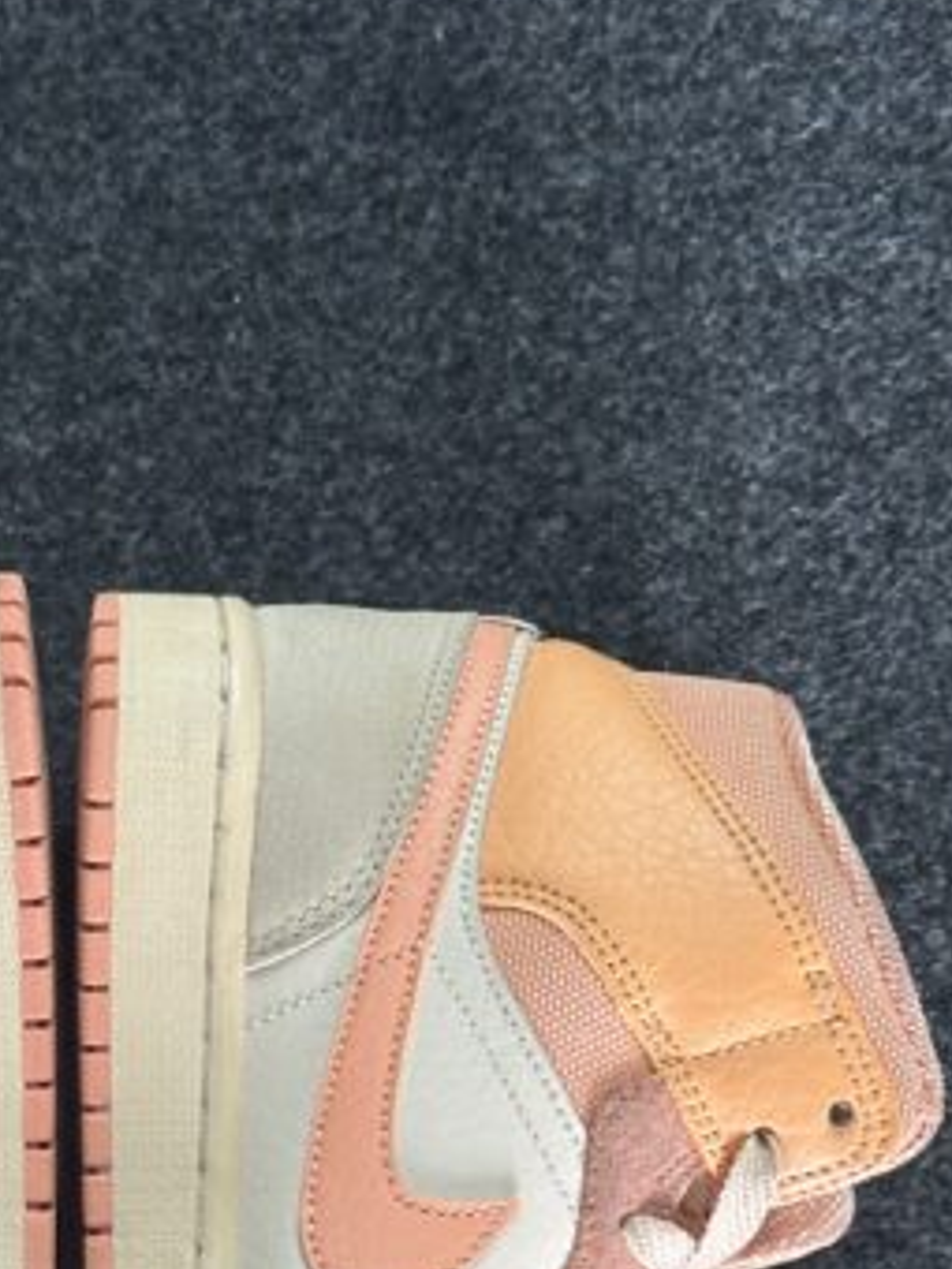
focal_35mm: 113
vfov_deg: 17.0
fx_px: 4144
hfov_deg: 13.0
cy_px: 1316
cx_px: 75
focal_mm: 6.86
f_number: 1.78
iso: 200
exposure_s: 1/50
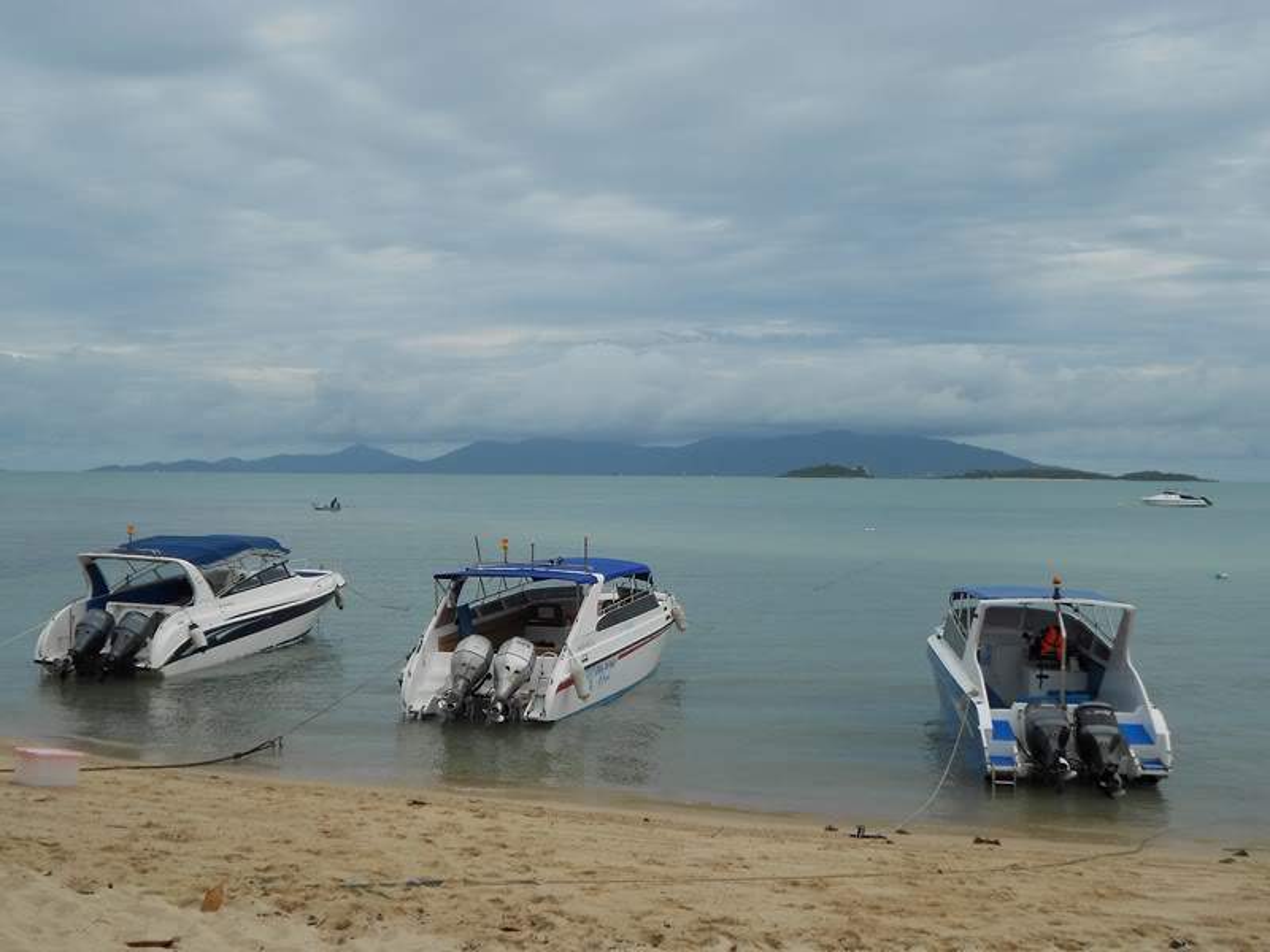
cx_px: 635
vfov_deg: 33.6
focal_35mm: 43
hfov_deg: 43.9
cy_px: 476
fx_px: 1578
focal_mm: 7.7
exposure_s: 1/500
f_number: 4.2
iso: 80
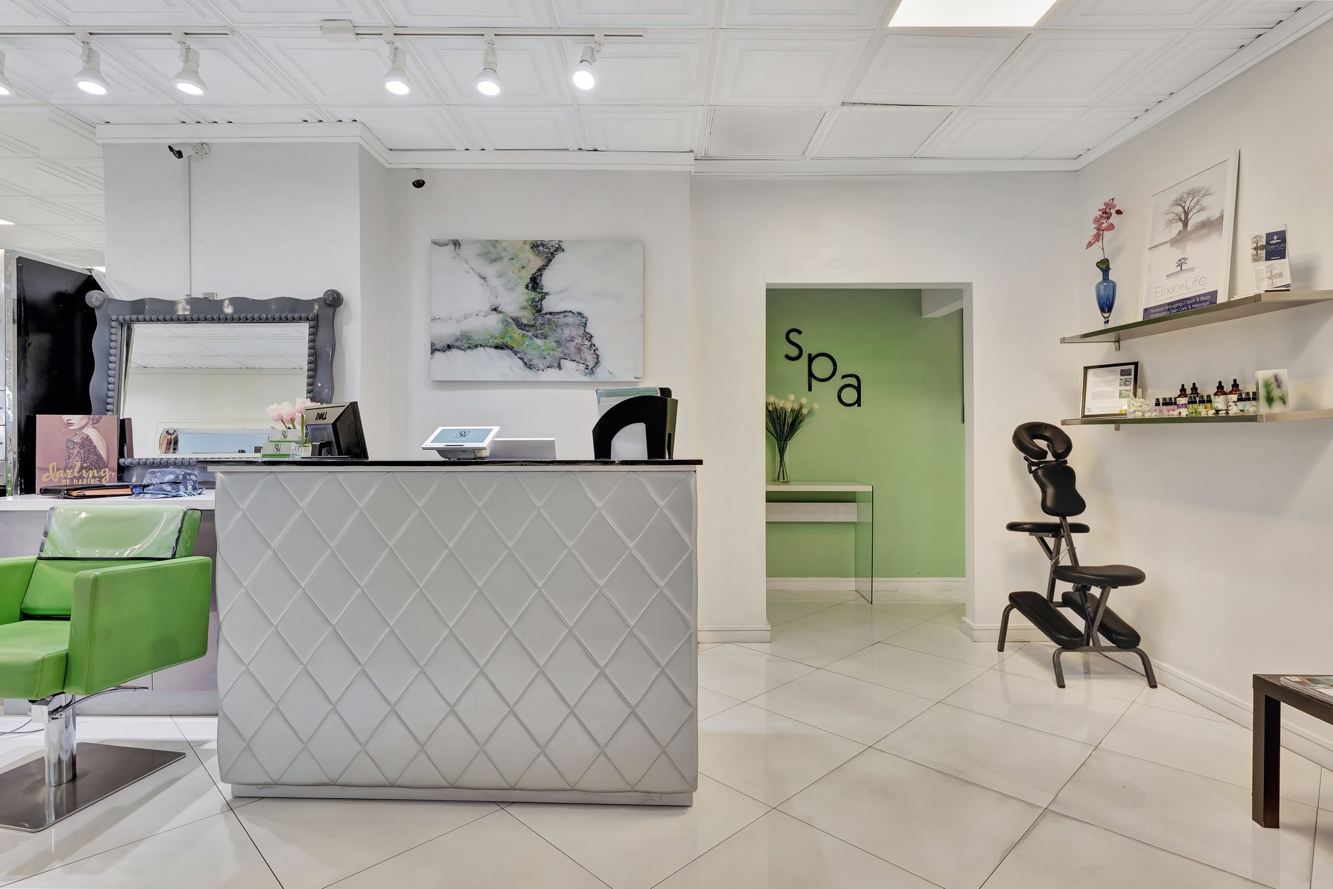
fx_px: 674
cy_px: 444
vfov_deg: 66.8
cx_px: 666
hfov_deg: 89.4
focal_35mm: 18
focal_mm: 18.2
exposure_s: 1/3.33
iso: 400
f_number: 8
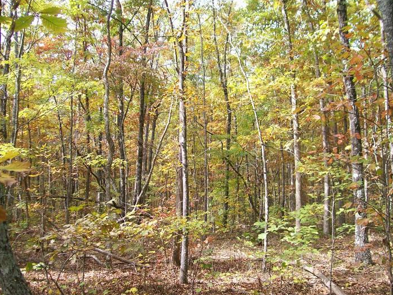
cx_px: 196
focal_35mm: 37
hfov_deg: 50.2
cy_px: 148
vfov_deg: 38.6
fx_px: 420
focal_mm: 6
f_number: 2.7
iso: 80
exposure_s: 1/118
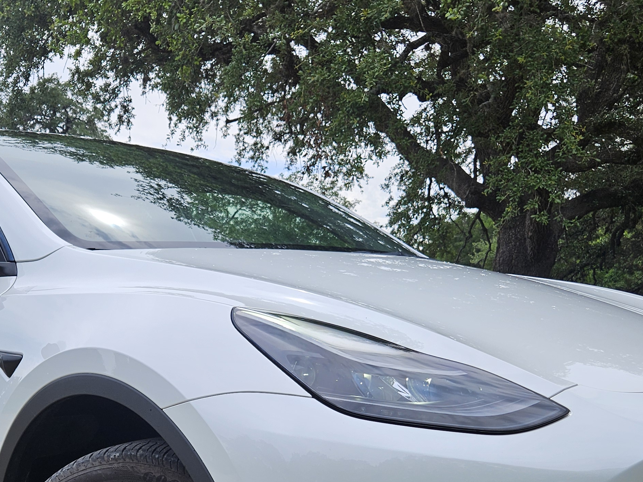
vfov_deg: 28.8
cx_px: 245
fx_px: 910
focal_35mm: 49
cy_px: 408
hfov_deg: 38.7
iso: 25
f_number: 1.8
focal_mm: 5.4
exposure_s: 1/1465
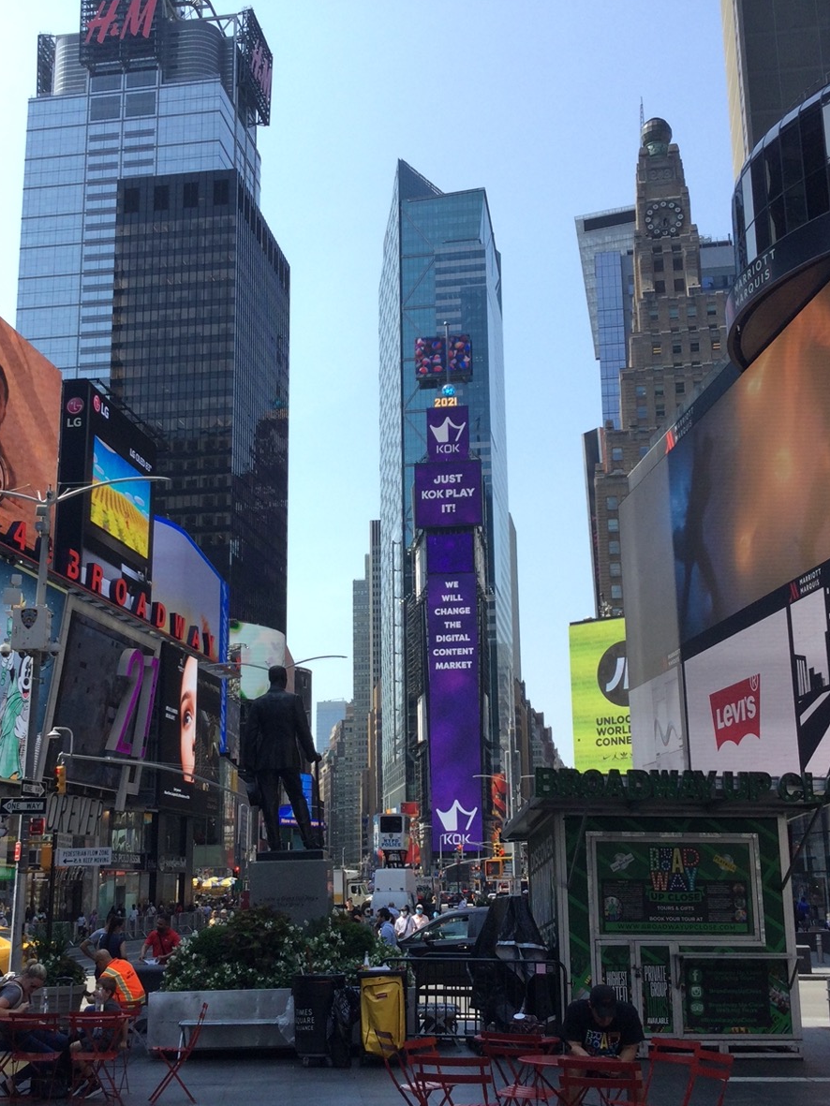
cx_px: 384
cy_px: 559
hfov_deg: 34.3
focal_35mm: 42
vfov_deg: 44.8
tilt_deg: +13.0
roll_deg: +0.2
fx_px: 1342
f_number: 2.4
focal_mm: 3.3
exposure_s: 1/590
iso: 25
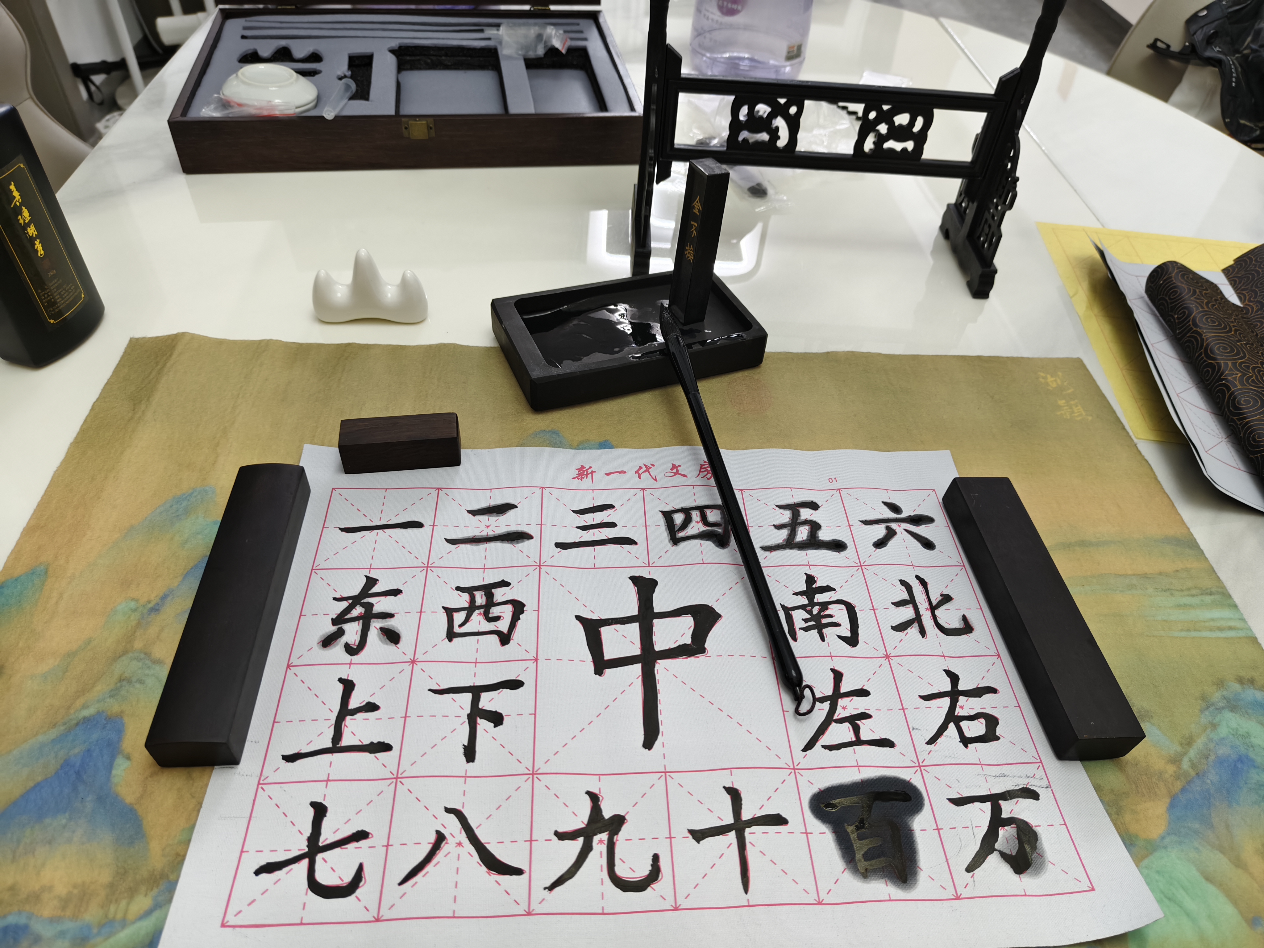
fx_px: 840
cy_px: 474
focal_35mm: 23
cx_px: 632
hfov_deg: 73.9
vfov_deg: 58.9
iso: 496
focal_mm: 5.56
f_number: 1.88
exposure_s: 1/50
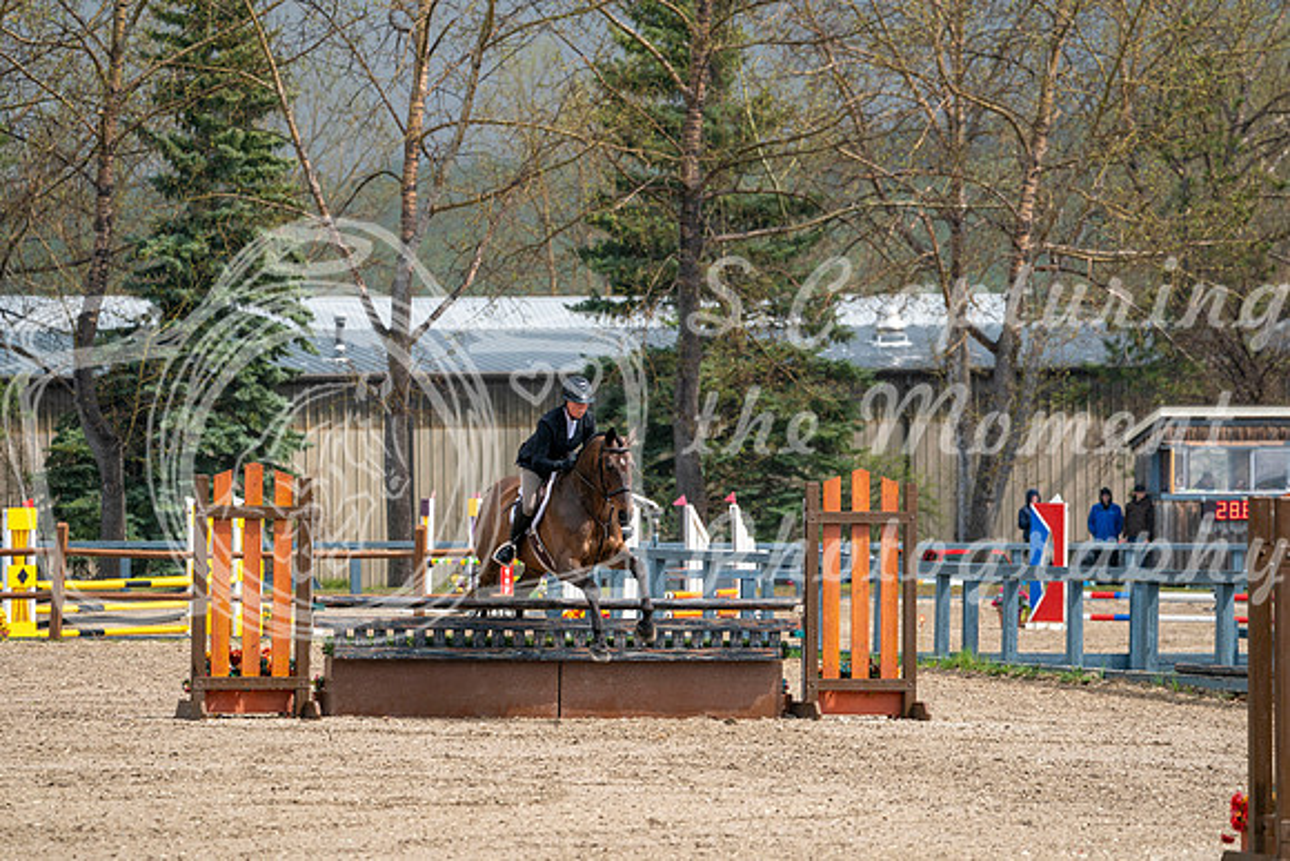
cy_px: 430
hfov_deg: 9.0
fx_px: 8207
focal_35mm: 229
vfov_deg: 6.0
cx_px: 645
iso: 500
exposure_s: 1/1250
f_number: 5.6
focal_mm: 229
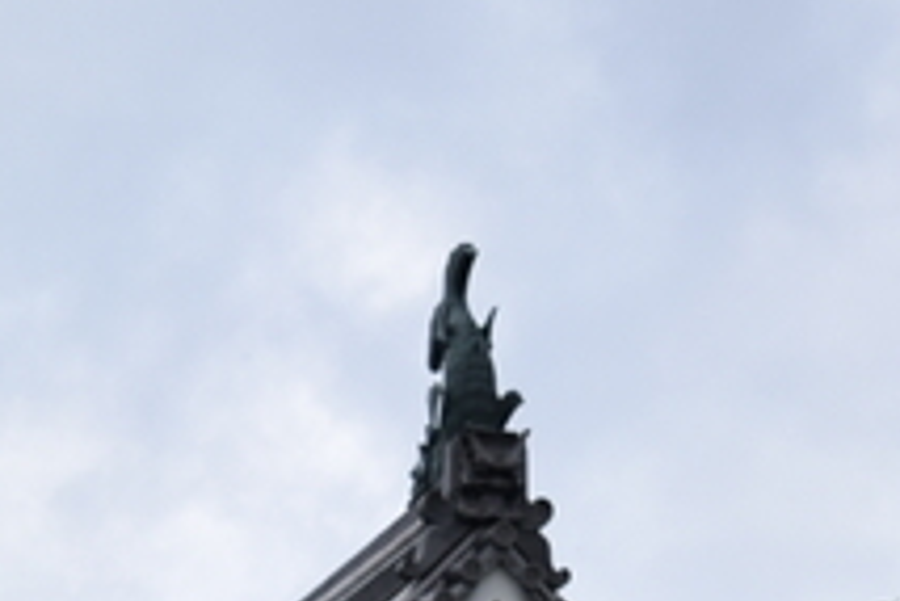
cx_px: -778
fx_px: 9681
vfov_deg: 3.5
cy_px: 1631
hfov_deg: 5.2
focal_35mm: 387
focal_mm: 46
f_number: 5.6
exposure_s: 1/640
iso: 100
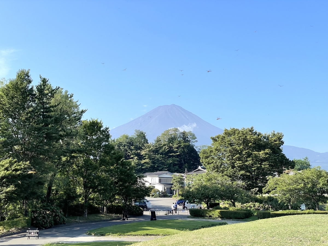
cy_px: 123
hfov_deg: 36.8
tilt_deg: +9.2
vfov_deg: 28.0
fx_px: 493
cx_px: 164
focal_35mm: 52
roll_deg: -0.5
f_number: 2
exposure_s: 1/1065
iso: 25
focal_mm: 6
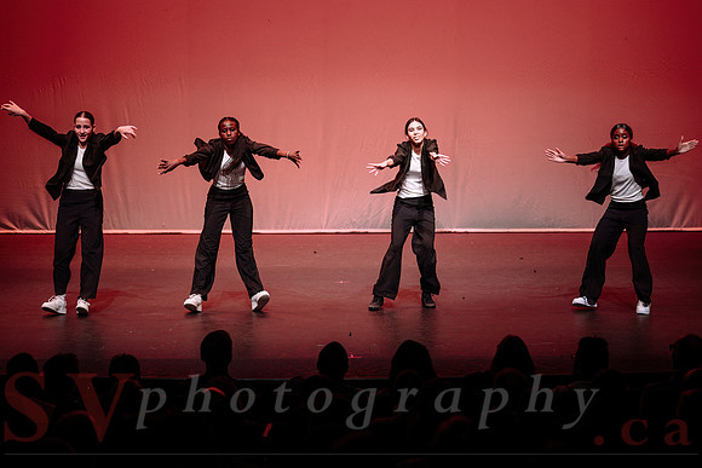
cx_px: 382
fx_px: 2042
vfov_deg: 13.1
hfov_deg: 19.5
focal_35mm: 105
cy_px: 235
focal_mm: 95
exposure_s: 1/400
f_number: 2.8
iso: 1250
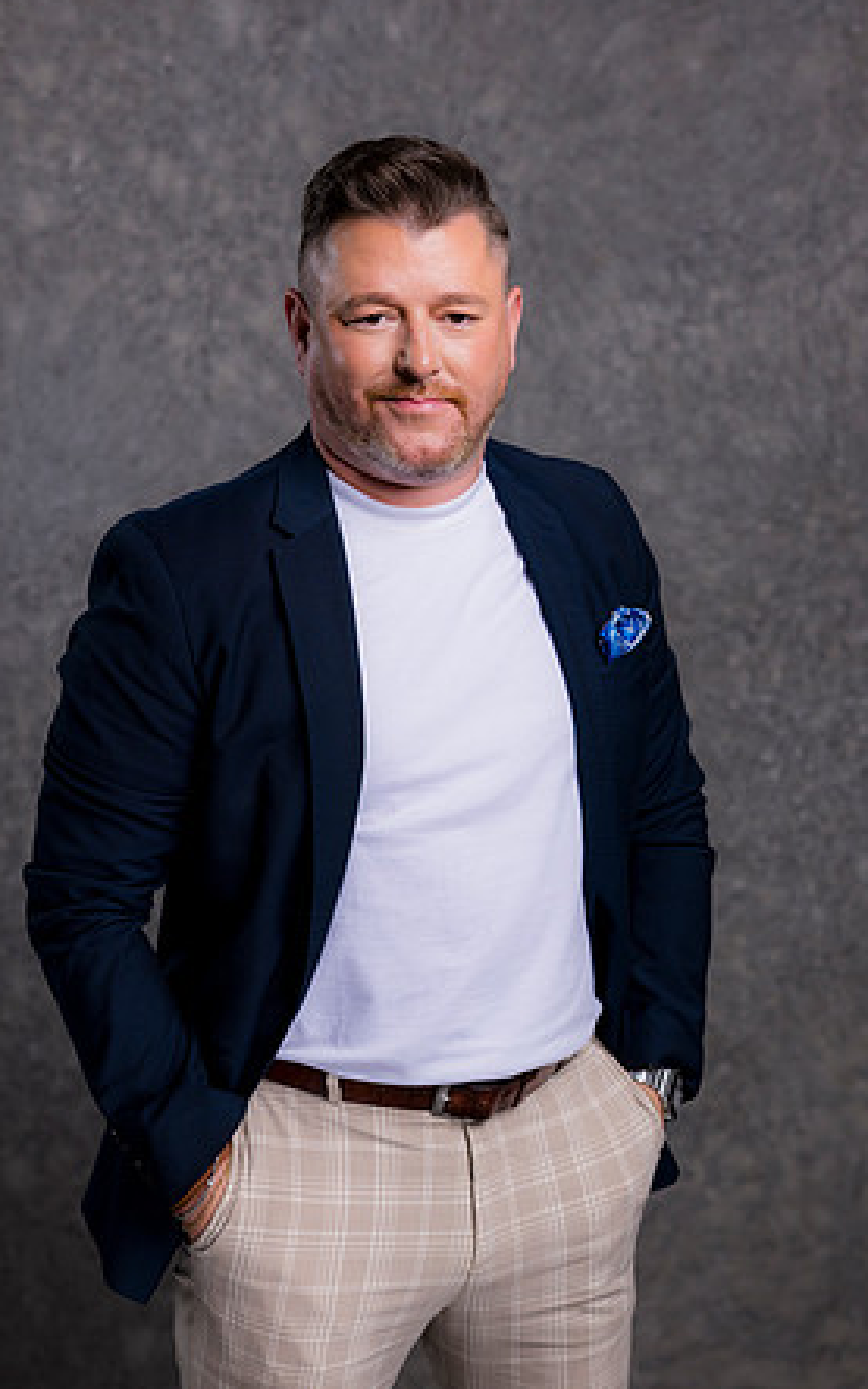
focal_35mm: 88
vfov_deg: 23.5
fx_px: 3330
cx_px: 439
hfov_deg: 14.9
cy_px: 687
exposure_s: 1/200
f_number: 5
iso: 100
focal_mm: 85
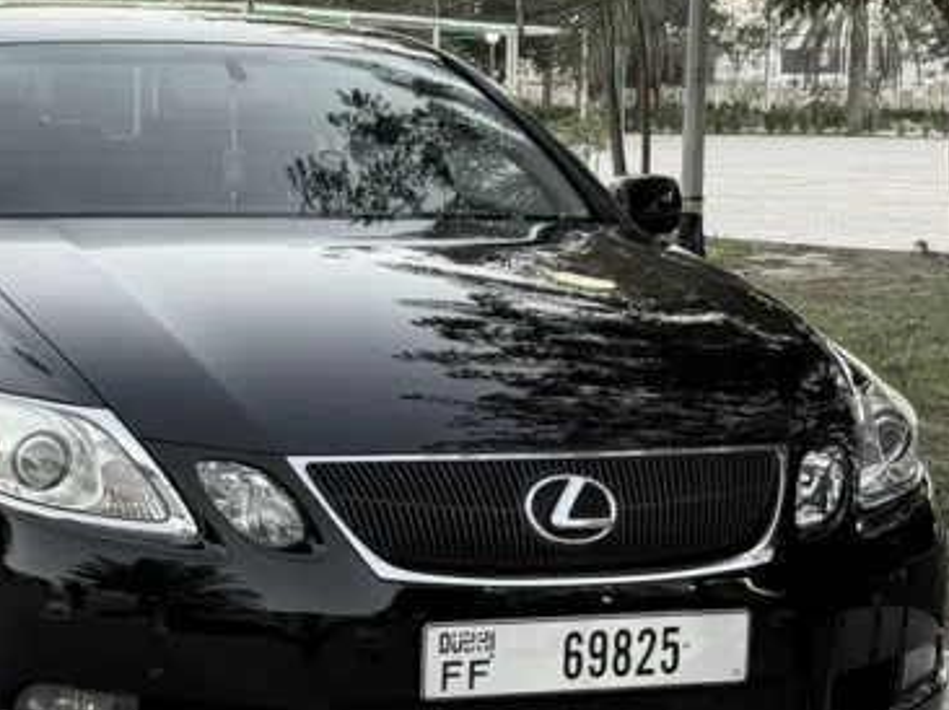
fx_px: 1151
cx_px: 184
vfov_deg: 34.1
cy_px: 254
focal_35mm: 42
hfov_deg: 42.7
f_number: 1.78
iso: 250
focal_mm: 6.76
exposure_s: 1/120
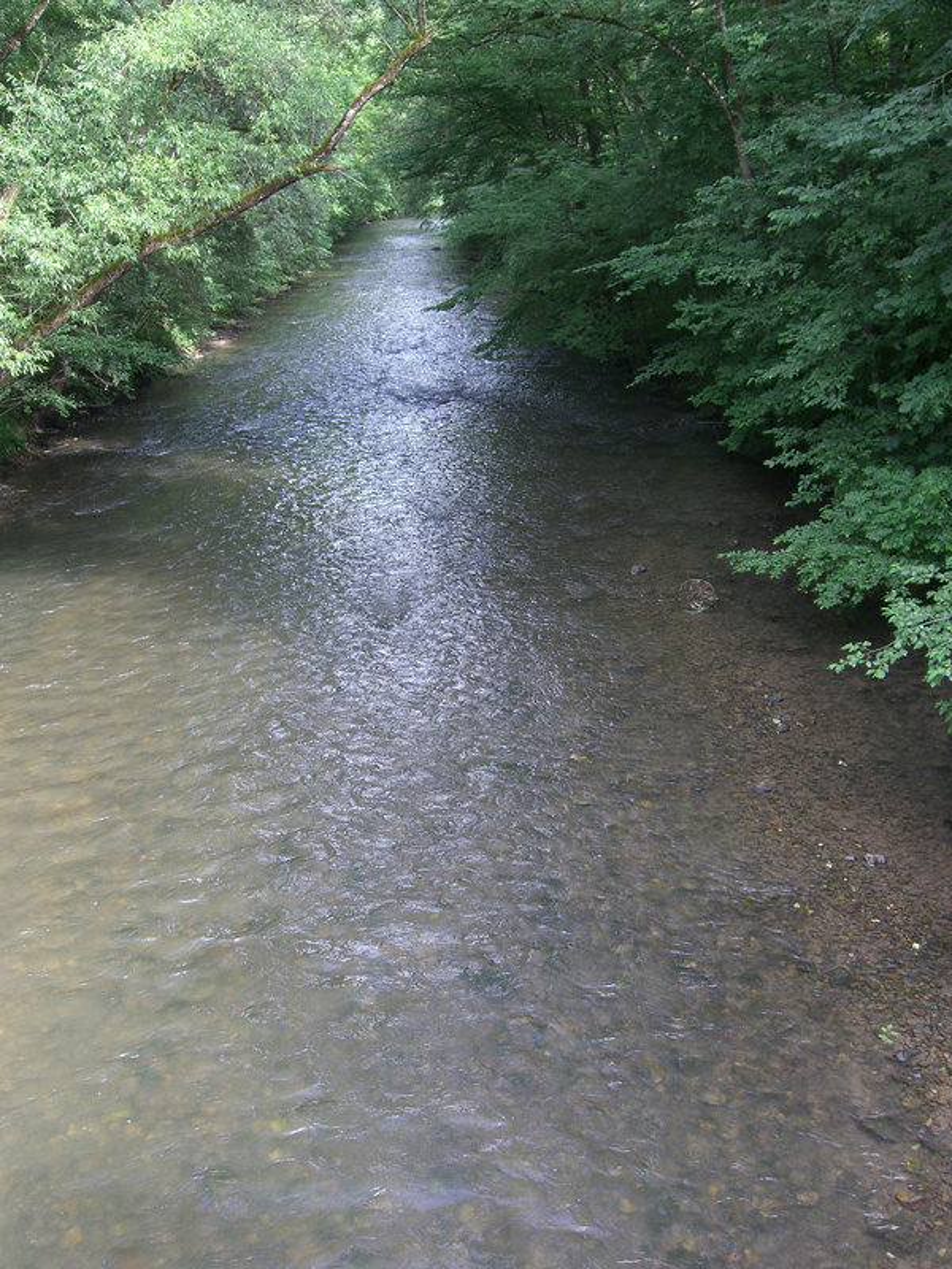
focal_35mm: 38
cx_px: 476
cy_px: 634
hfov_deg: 37.7
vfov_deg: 49.0
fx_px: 1393
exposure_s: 1/100
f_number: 4
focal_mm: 7.9
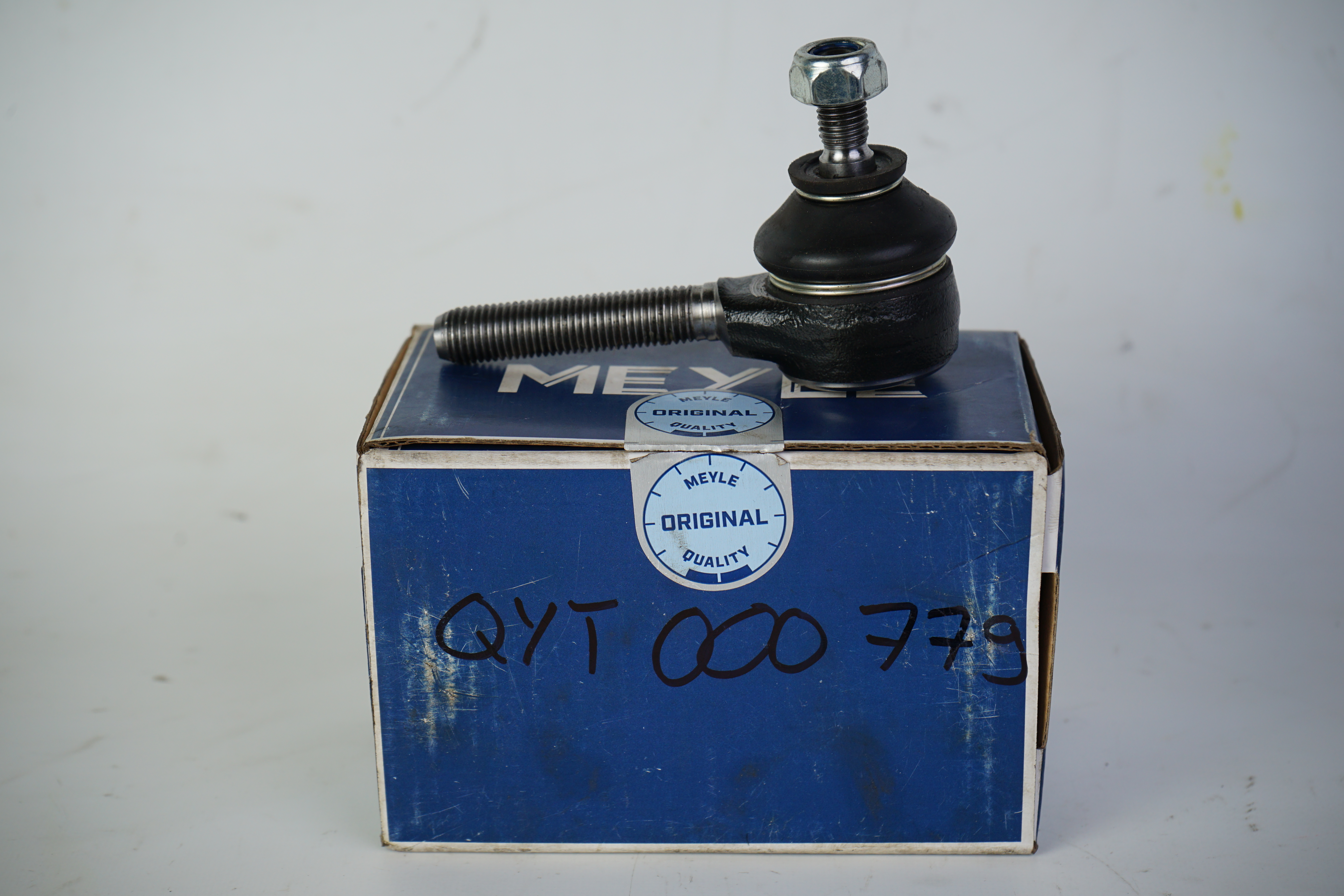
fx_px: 2613
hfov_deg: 28.8
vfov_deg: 19.5
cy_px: 448
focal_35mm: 70
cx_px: 672
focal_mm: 70
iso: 200
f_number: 8
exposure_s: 1/160
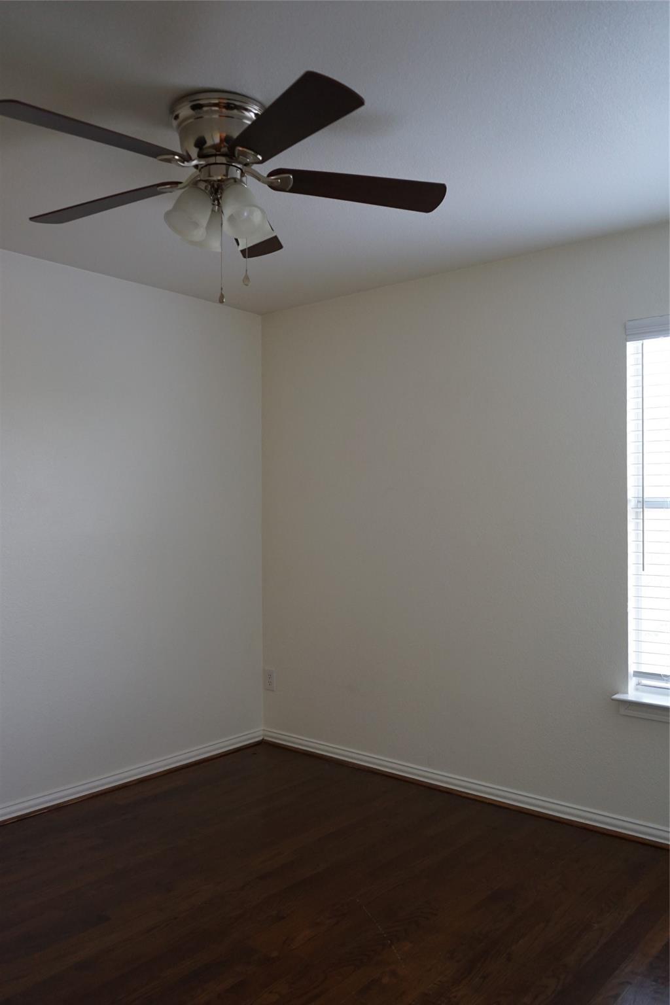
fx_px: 782
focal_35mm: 28
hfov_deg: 46.4
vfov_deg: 65.5
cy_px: 502
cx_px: 335
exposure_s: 1/160
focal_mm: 28
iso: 1250
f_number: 4
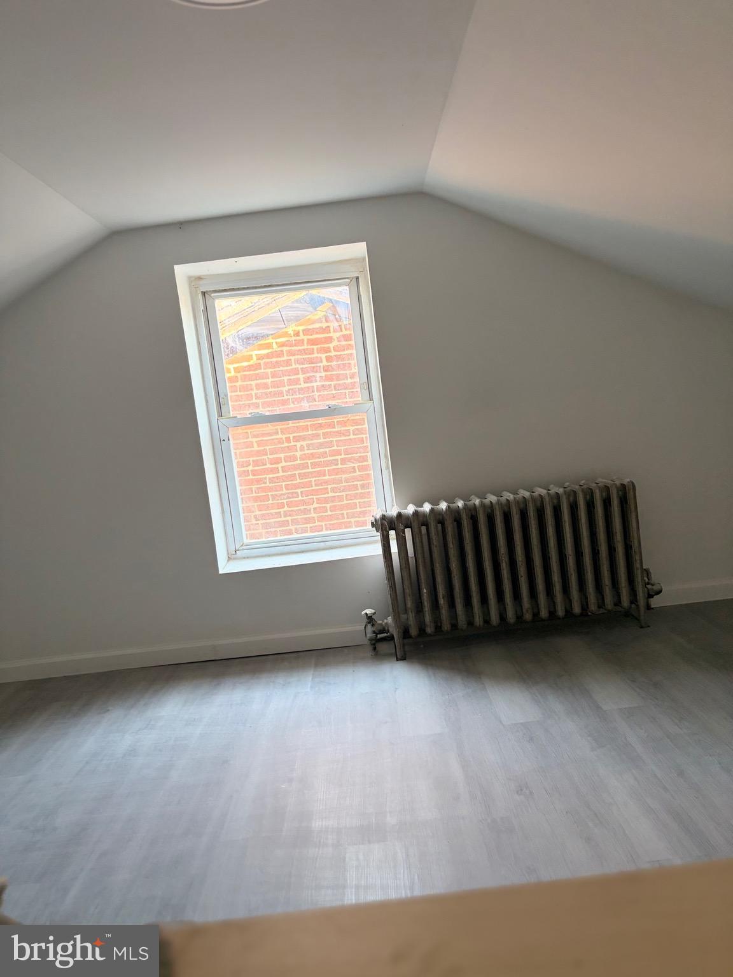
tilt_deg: -4.8
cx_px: 366
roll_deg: +6.0
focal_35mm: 26
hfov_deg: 53.1
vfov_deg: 67.3
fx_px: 734
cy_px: 488
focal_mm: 5.96
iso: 160
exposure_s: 1/60
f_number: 1.6
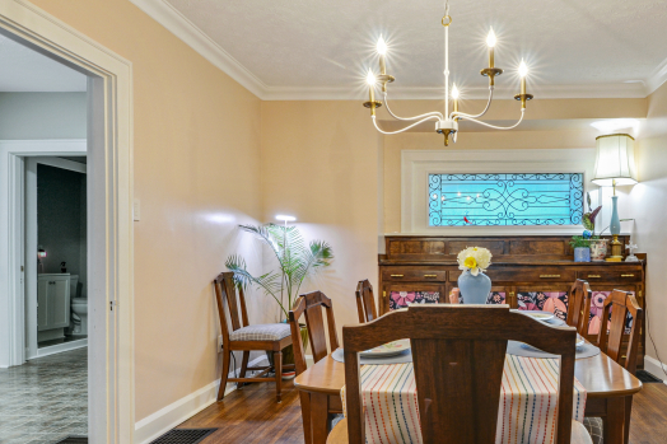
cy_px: 254
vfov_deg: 53.4
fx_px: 439
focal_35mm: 24
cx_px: 450
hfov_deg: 72.0
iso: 250
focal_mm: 11
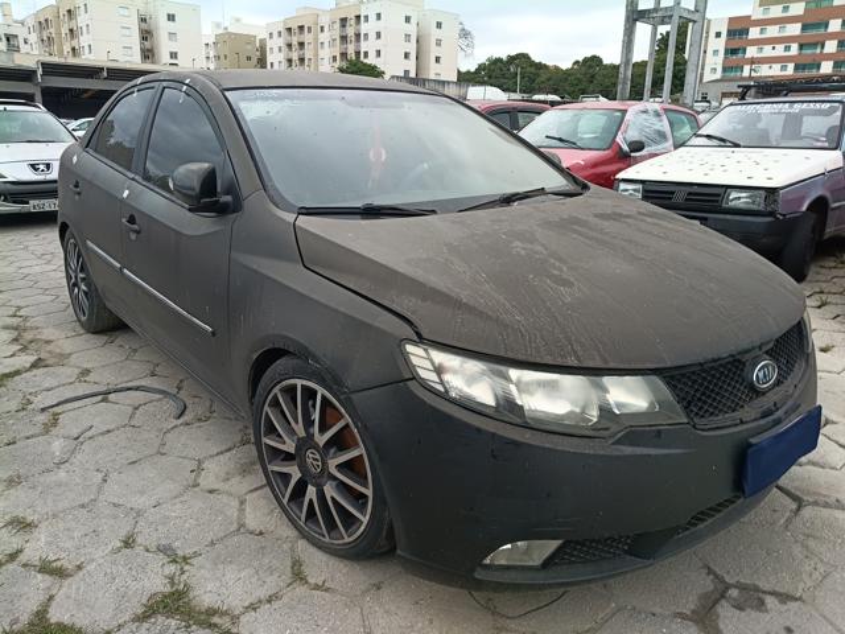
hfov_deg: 67.3
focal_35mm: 26
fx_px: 635
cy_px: 317
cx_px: 422
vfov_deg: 53.1
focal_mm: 4.81
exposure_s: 1/120
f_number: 1.8
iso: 151
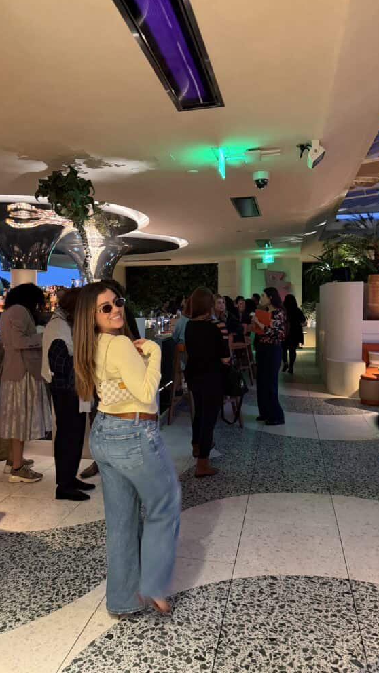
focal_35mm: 27
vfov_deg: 69.9
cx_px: 149
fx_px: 482
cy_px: 341
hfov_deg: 42.7
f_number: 1.8
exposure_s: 1/30
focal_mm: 6.8
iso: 1000
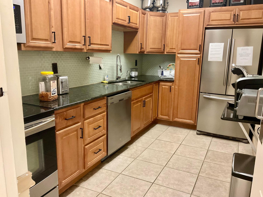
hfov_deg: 61.7
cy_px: 98
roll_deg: -1.0
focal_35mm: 29
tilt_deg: -12.4
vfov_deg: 48.2
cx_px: 132
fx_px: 220
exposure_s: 1/60
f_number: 1.8
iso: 250
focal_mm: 3
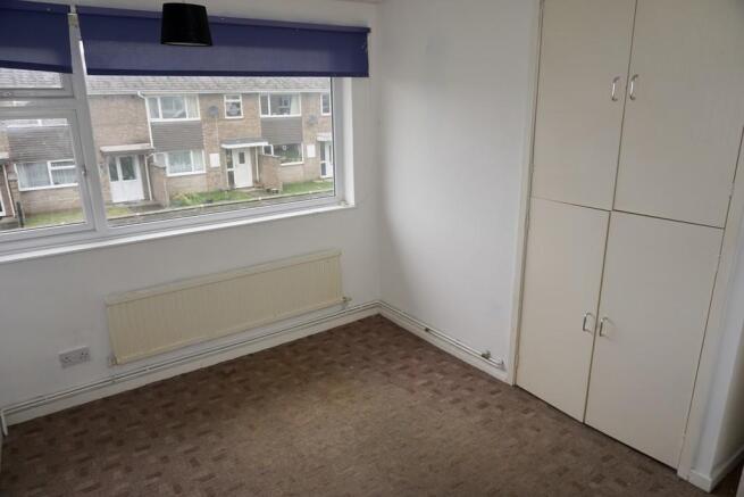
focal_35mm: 24
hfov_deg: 73.7
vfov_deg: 53.2
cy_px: 248
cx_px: 372
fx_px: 496
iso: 100
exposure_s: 1/80
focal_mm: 16
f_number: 4.5
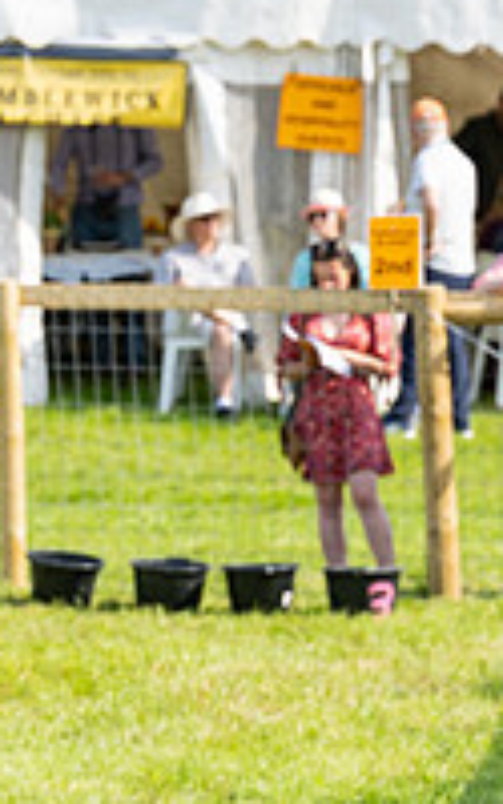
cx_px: -408
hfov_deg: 3.2
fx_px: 9080
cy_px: 683
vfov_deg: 5.1
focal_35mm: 414
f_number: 5
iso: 200
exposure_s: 1/800
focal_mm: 120
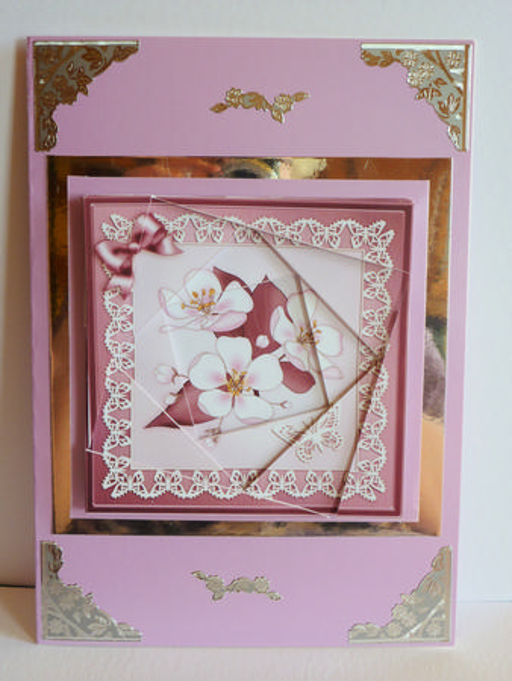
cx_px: 256
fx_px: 1162
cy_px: 340
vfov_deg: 32.7
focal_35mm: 59
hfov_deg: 24.8
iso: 80
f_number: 3.9
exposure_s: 1/50
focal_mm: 9.7
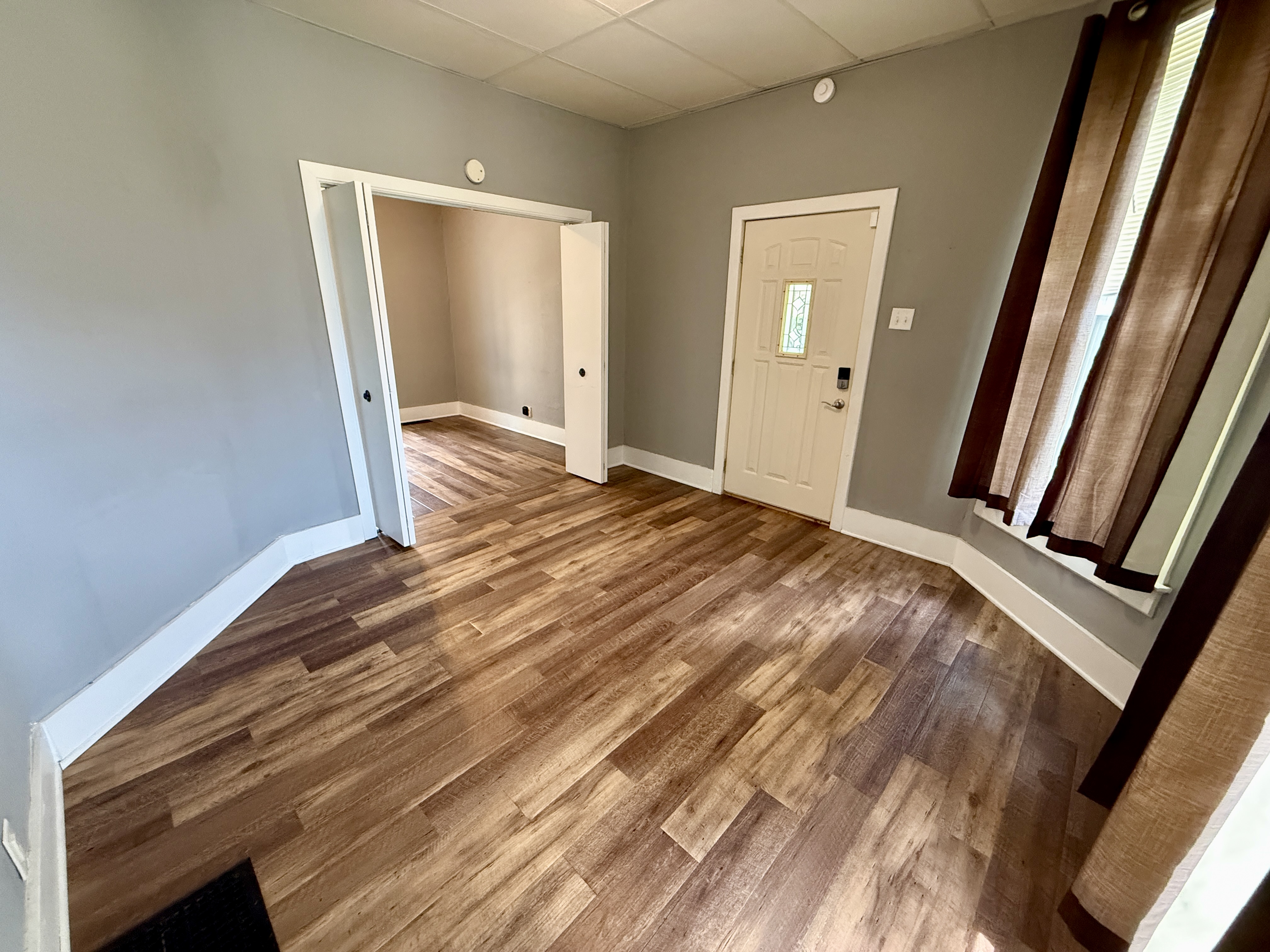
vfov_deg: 85.7
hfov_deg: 102.1
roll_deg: -1.5
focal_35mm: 14
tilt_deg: -19.2
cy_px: 476
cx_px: 635
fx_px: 514
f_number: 2.2
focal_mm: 2.22
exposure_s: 1/60
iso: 640
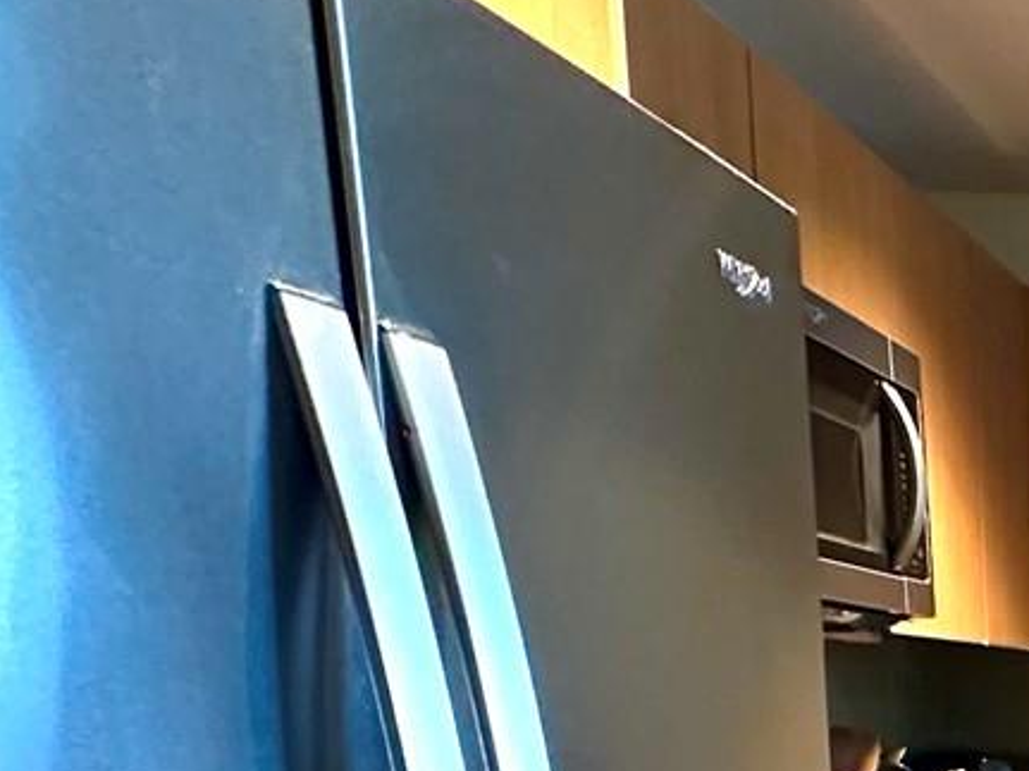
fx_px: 1545
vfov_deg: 24.5
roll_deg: -1.2
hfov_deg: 25.7
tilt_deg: -10.0
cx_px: 1600
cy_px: 995
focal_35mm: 52
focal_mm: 2.22
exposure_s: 1/60
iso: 500
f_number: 2.2
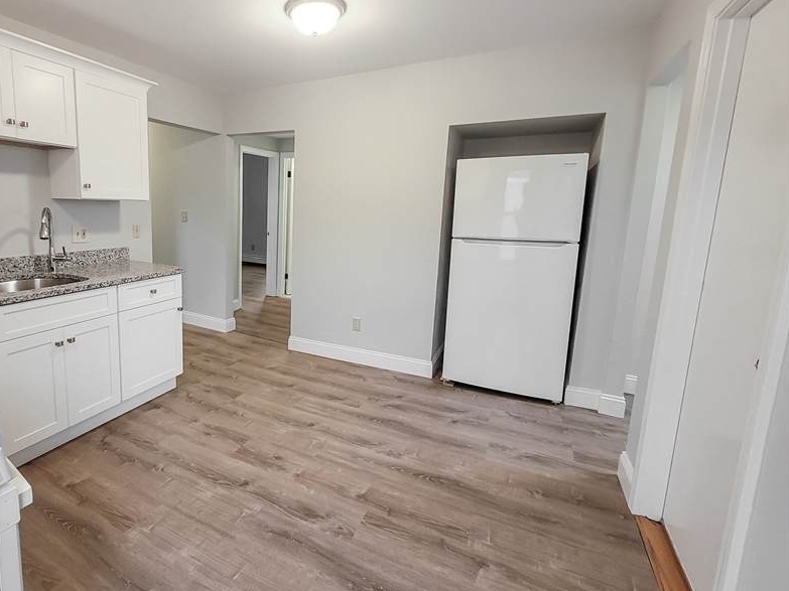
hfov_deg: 88.5
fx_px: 387
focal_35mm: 17
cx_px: 277
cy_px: 273
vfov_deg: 74.6
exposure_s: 1/60
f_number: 2.2
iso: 200
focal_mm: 1.74
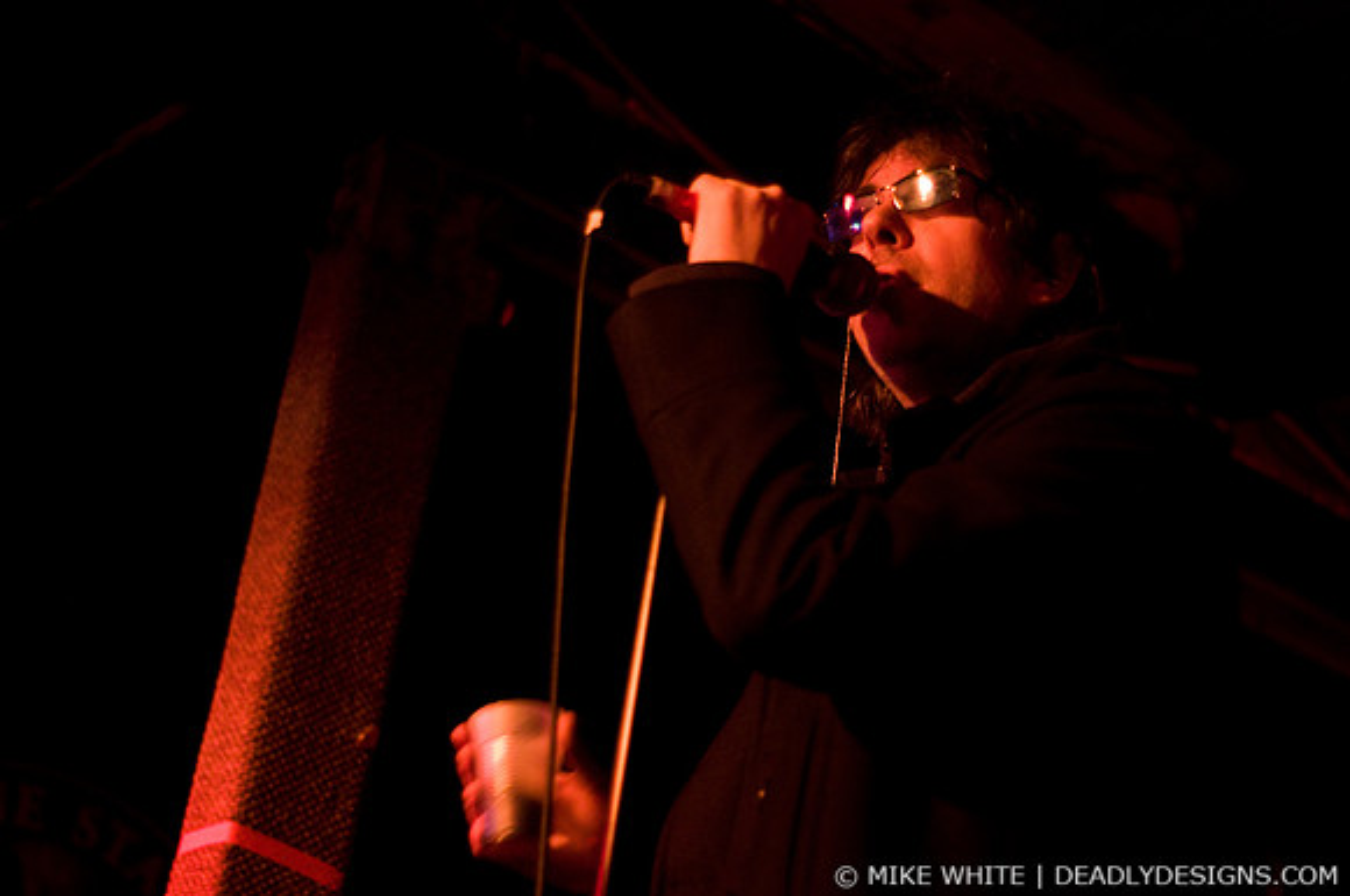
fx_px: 2809
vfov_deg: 18.1
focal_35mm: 75
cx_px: 675
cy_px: 448
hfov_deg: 27.0
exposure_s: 1/20
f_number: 1.8
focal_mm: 50
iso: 1600
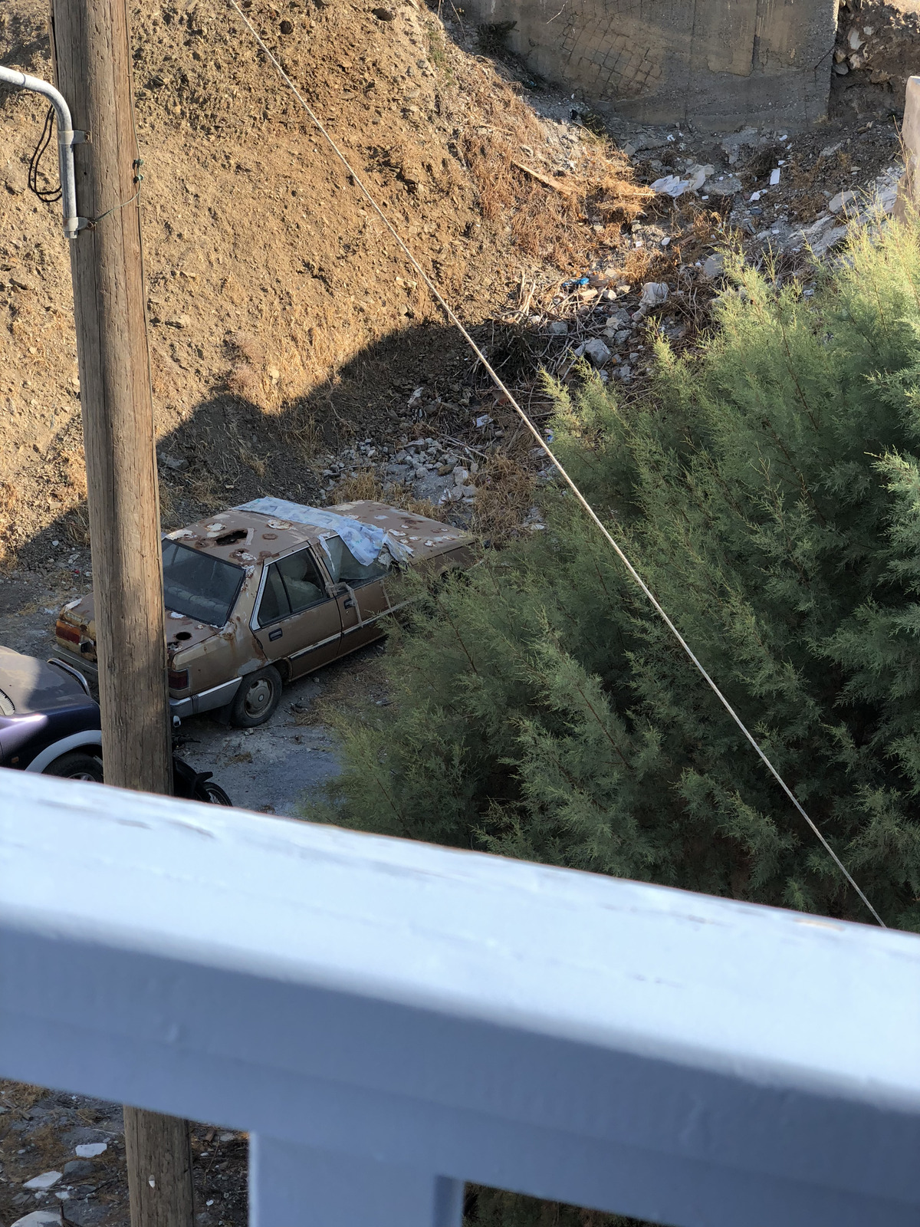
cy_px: 614
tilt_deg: -23.4
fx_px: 1843
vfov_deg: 36.8
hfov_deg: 28.0
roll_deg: -2.4
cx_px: 460
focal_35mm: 52
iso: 16
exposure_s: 1/436
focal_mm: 6
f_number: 2.4
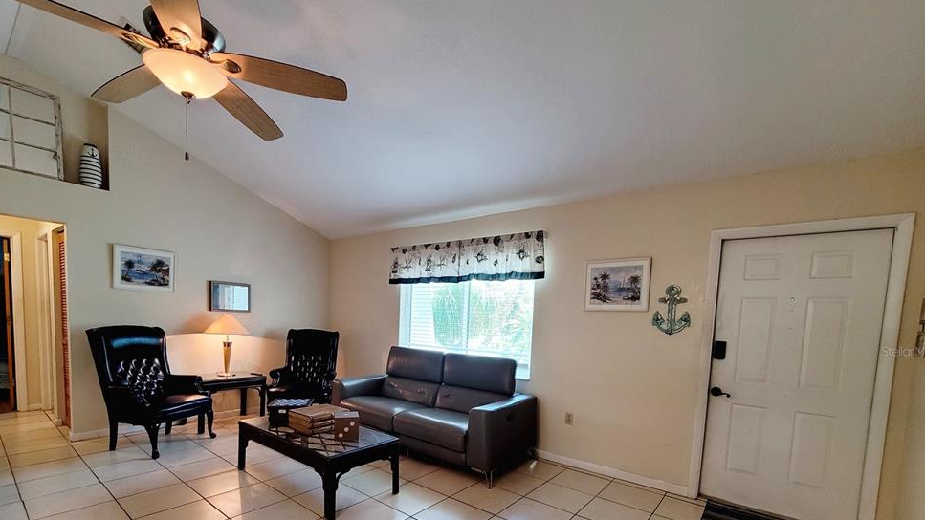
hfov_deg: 103.0
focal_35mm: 15
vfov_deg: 68.4
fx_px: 368
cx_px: 450
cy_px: 351
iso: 200
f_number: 2.2
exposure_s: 1/60.2
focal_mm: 2.2
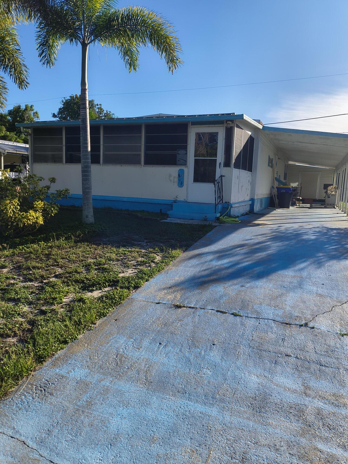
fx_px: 335
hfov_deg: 54.9
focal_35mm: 25
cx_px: 174
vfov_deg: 69.4
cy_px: 232
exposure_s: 1/1099
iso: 100
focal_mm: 4.68
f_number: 1.7
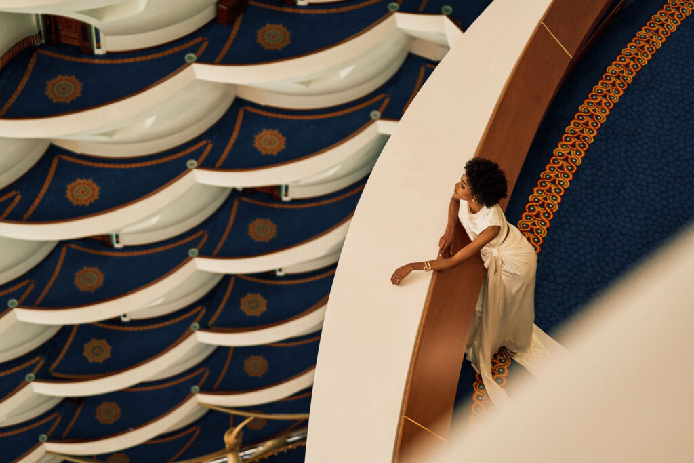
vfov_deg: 19.5
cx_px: 347
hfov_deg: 28.8
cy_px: 232
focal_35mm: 70
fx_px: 1350
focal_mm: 70
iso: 800
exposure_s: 1/250
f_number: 2.8
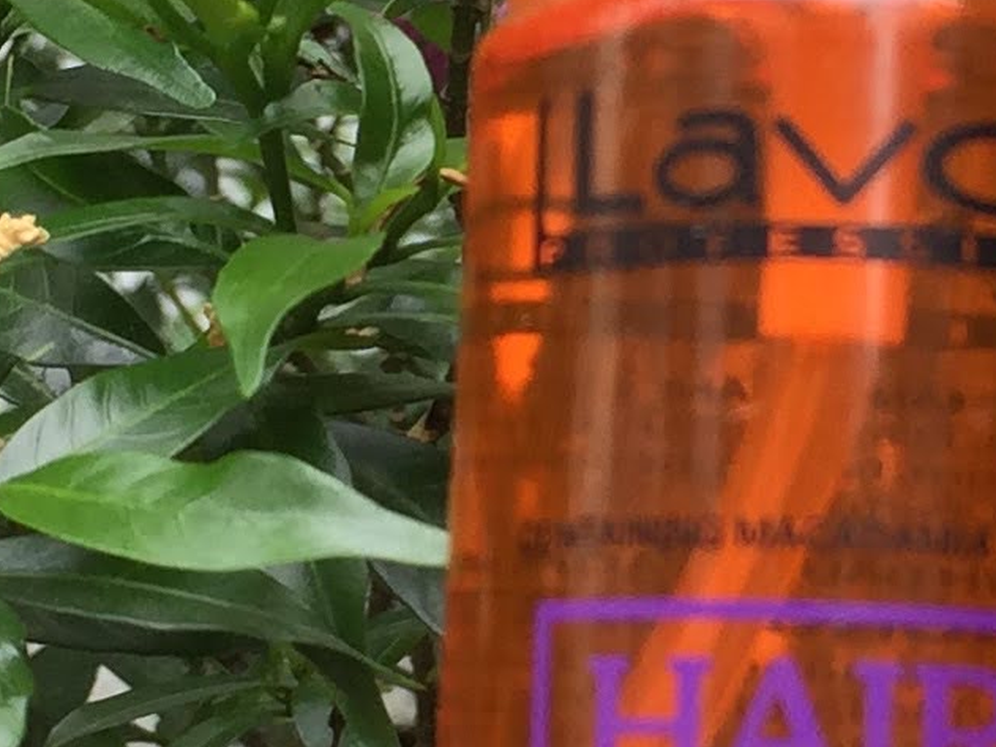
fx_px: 4315
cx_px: 715
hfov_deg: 13.1
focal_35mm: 150
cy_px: 333
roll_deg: -2.8
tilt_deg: +14.4
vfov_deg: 9.9
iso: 32
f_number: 2.2
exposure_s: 1/265
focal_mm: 4.15
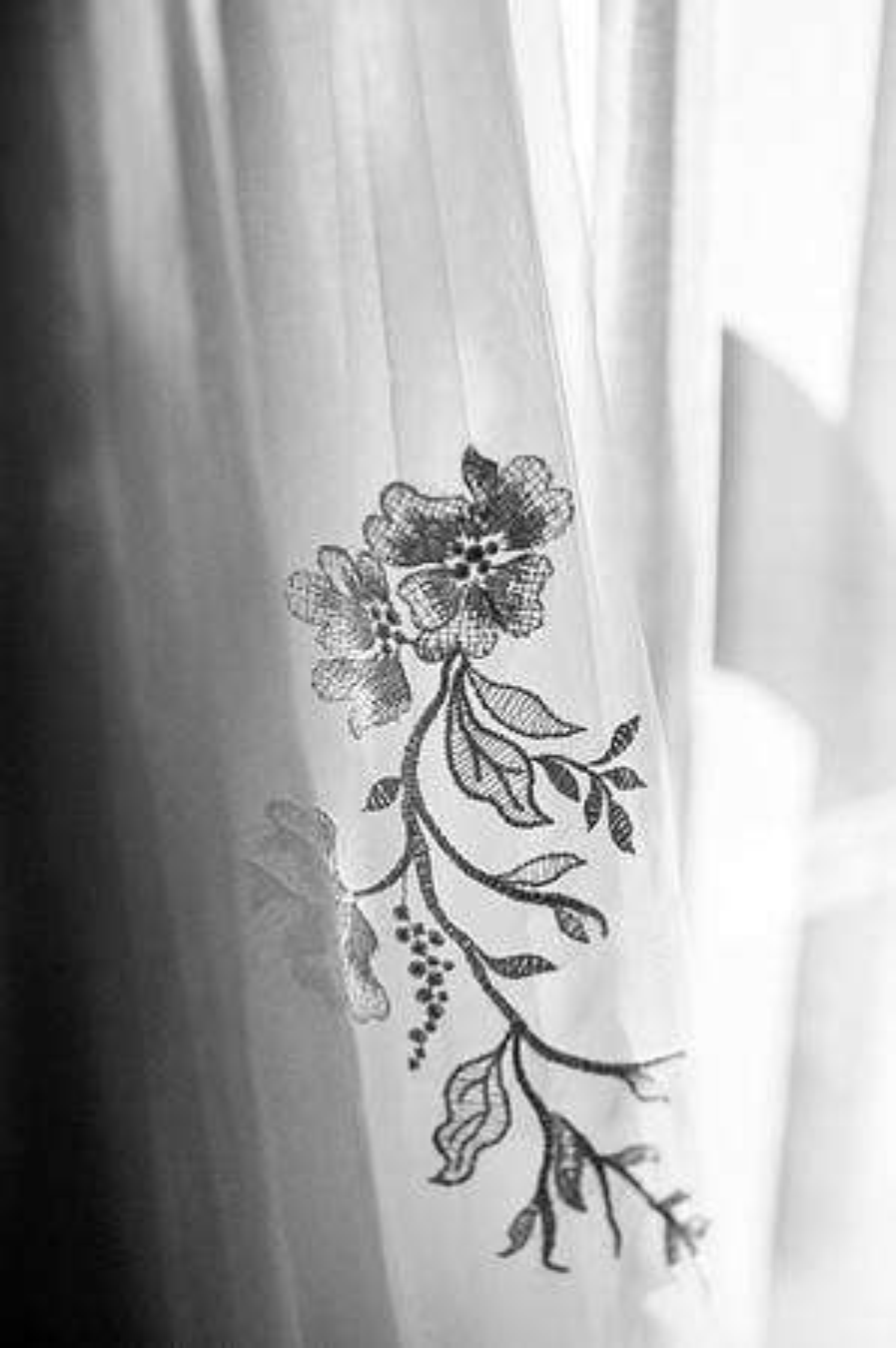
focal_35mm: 105
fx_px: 3929
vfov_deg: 19.5
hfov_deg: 13.0
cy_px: 674
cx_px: 448
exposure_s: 1/3200
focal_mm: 105
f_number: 4
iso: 2000
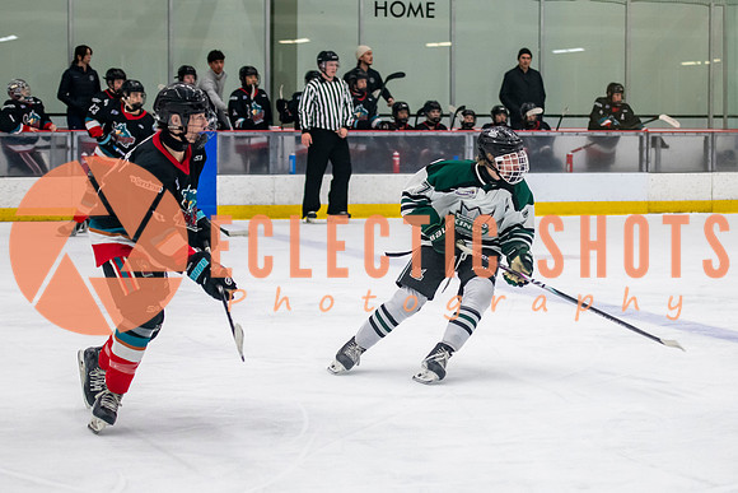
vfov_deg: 12.3
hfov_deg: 18.3
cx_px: 437
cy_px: 249
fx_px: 2287
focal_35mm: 112
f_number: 3.2
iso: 2000
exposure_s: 1/640
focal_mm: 70
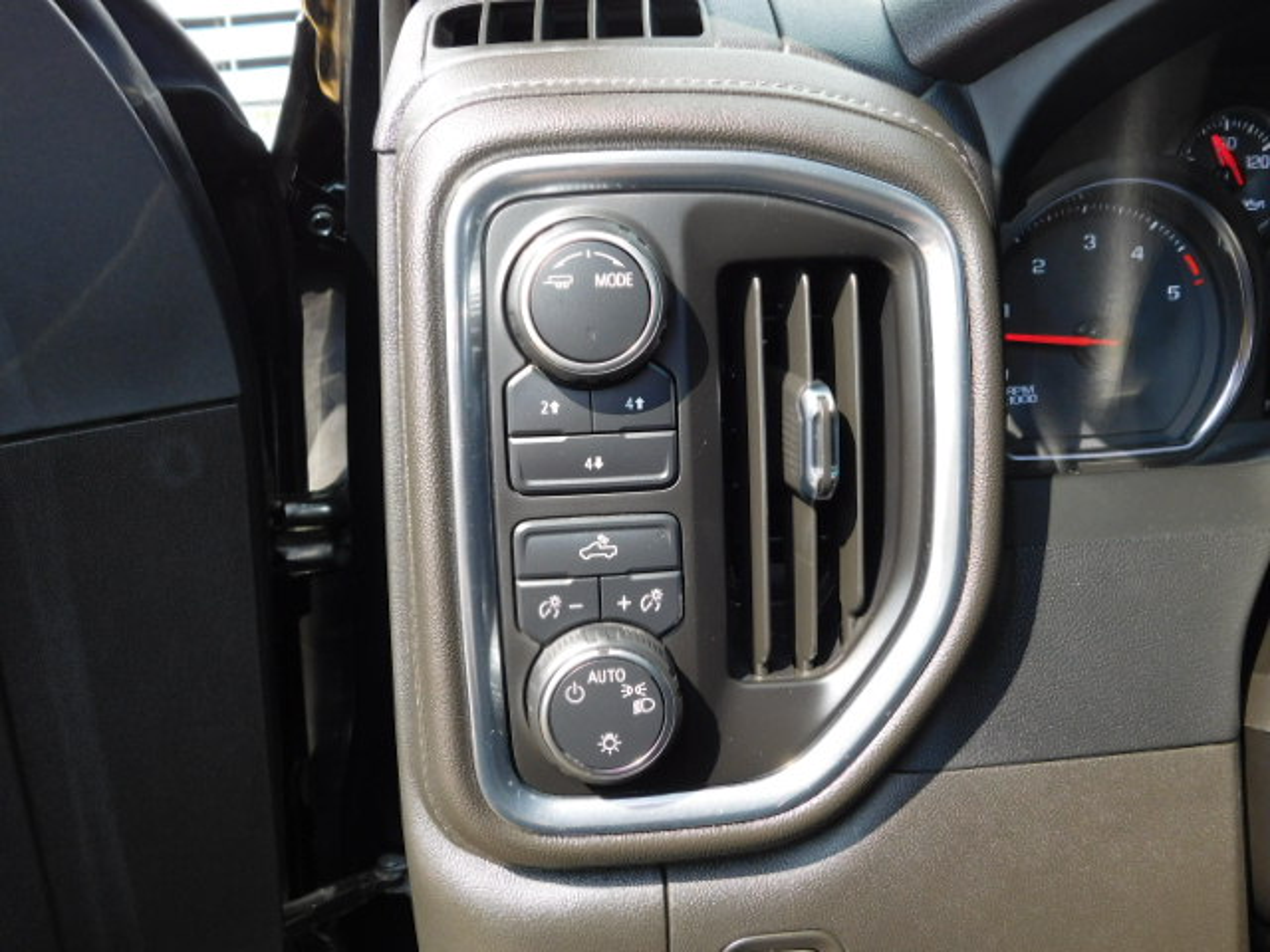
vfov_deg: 46.8
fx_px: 1101
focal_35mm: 30
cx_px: 635
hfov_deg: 60.0
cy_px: 476
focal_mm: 5.3
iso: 125
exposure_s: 1/200
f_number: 3.2
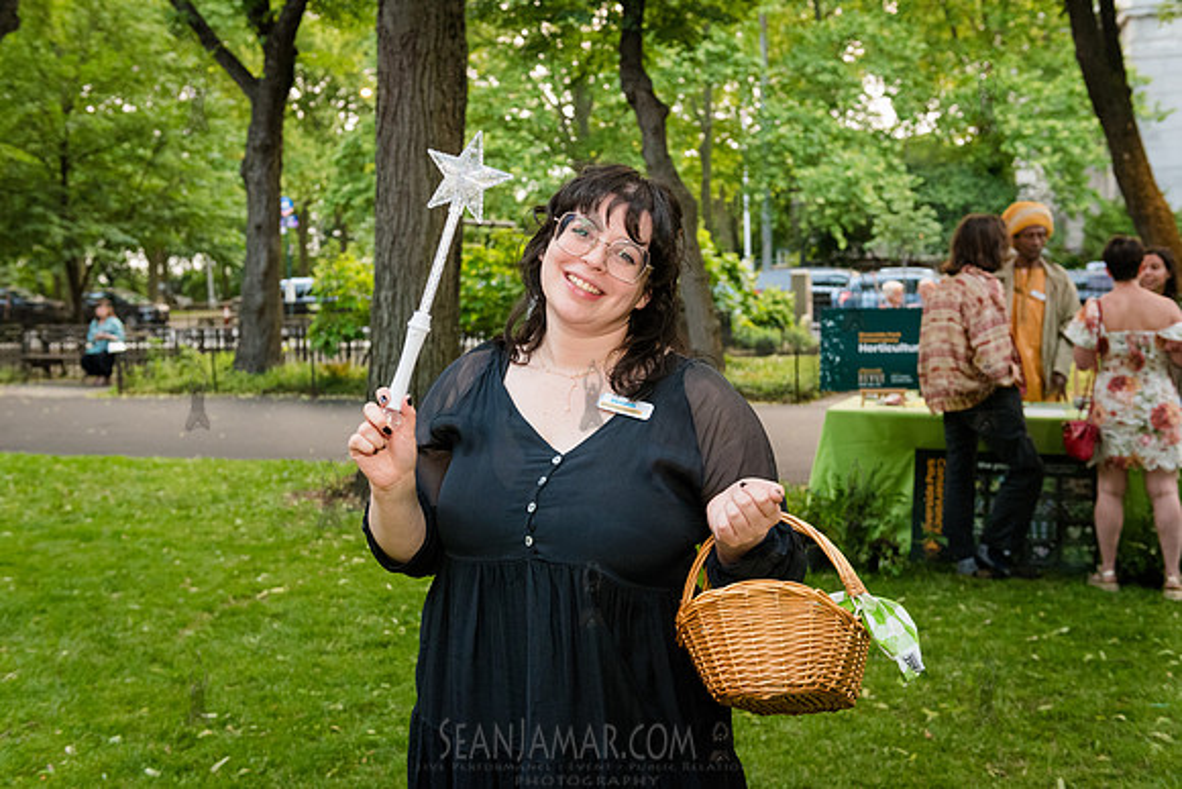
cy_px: 394
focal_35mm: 39
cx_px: 591
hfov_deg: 49.1
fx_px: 1293
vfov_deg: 33.9
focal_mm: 38
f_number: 3.5
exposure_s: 1/125
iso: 3200
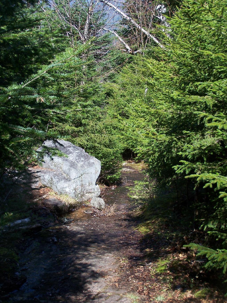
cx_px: 114
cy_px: 152
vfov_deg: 32.7
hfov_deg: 24.8
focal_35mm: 59
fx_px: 516
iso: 80
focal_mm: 9.8
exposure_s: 1/500
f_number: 3.1
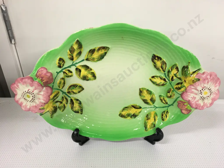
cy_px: 84
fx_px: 188
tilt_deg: -30.1
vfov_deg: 48.2
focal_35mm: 29
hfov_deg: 61.7
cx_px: 112
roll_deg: -0.7
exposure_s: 1/17
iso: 32
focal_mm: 4.15
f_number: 2.2
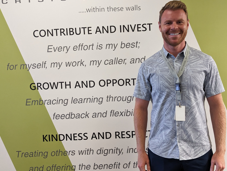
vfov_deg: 38.7
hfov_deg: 50.0
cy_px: 80
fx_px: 243
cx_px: 128
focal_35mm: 37
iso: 428
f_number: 1.73
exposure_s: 1/37.9
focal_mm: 4.38
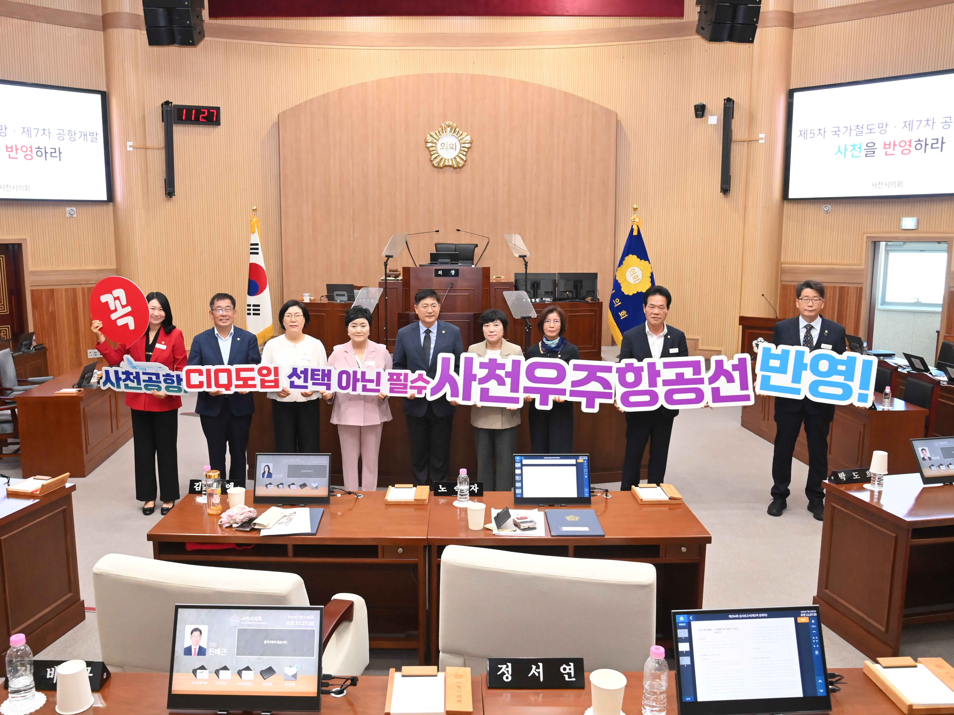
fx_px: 717
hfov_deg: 67.3
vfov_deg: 53.1
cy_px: 357
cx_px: 459
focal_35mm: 26
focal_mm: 24
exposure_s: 1/200
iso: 8000
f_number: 7.1
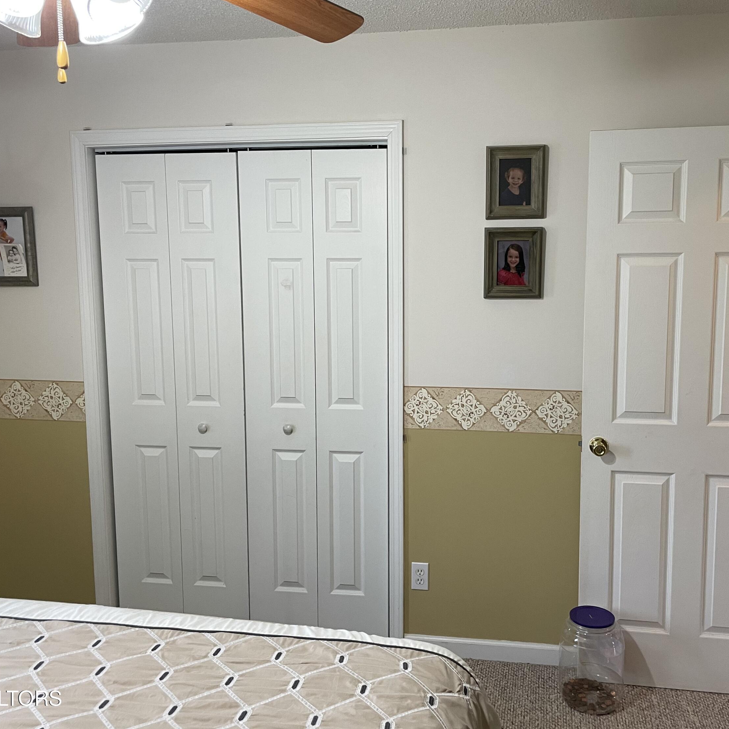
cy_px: 364
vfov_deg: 52.5
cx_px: 398
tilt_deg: -6.8
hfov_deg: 52.5
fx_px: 739
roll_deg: +0.6
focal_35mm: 31
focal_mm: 4.2
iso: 125
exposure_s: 1/60
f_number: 1.6
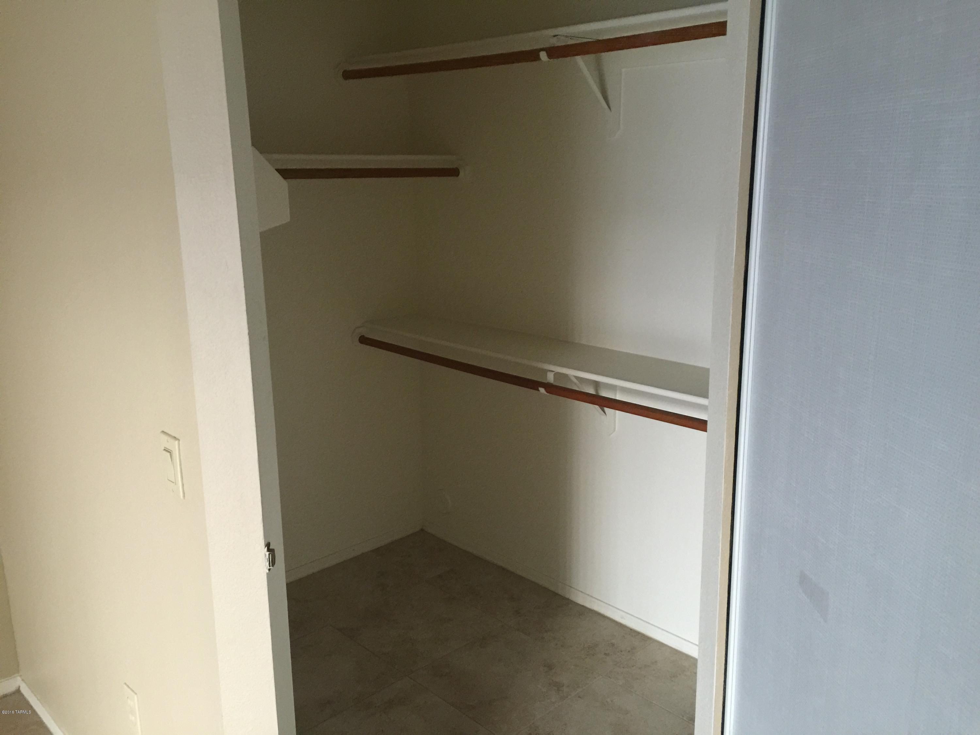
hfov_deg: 61.7
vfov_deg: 48.2
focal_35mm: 29
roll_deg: -0.8
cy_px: 368
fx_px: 821
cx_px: 490
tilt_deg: -13.0
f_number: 2.2
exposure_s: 1/10
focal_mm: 4.15
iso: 125
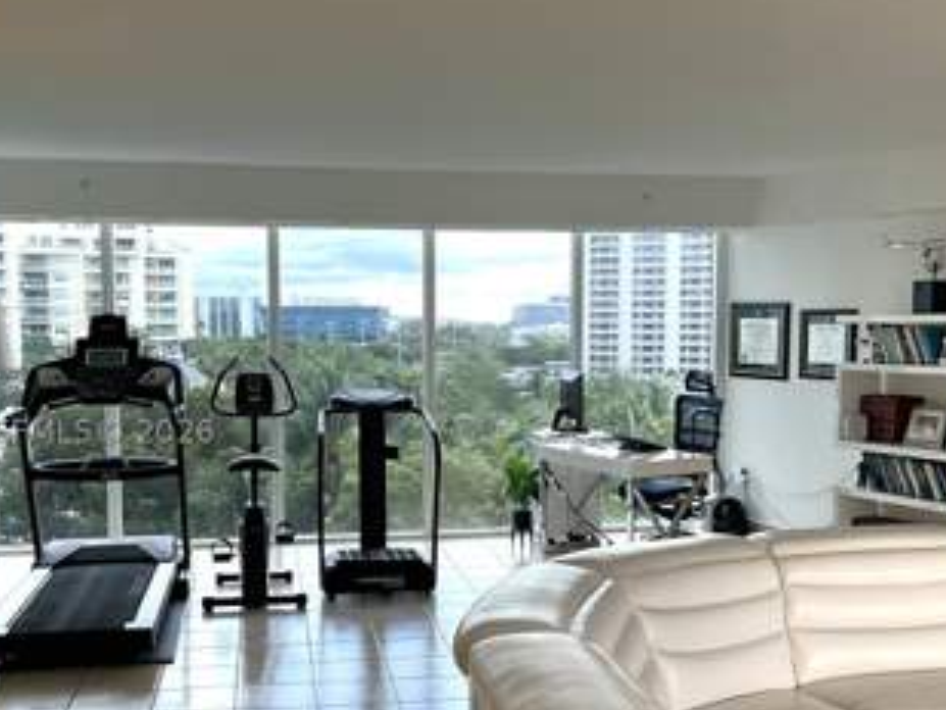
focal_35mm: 45
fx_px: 1230
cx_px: 496
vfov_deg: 32.1
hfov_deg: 42.0
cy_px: 432
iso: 25
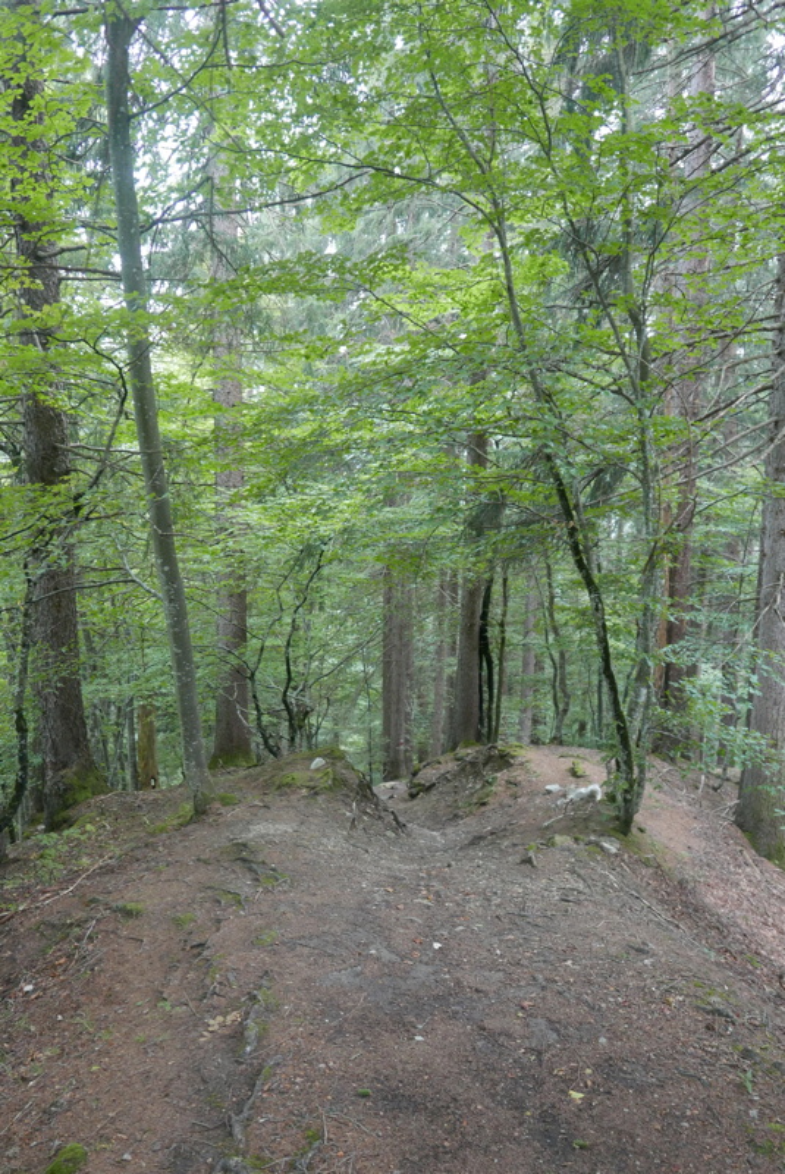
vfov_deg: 63.6
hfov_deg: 45.0
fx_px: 946
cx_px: 392
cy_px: 587
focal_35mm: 29
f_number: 2.1
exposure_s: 1/80
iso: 1000
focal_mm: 13
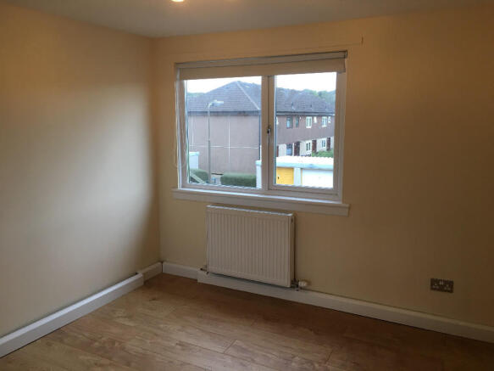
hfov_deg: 61.7
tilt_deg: -9.2
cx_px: 247
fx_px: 414
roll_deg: -0.4
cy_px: 186
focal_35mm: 29
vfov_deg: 48.2
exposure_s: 1/33
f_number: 2.2
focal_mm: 4.15
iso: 25
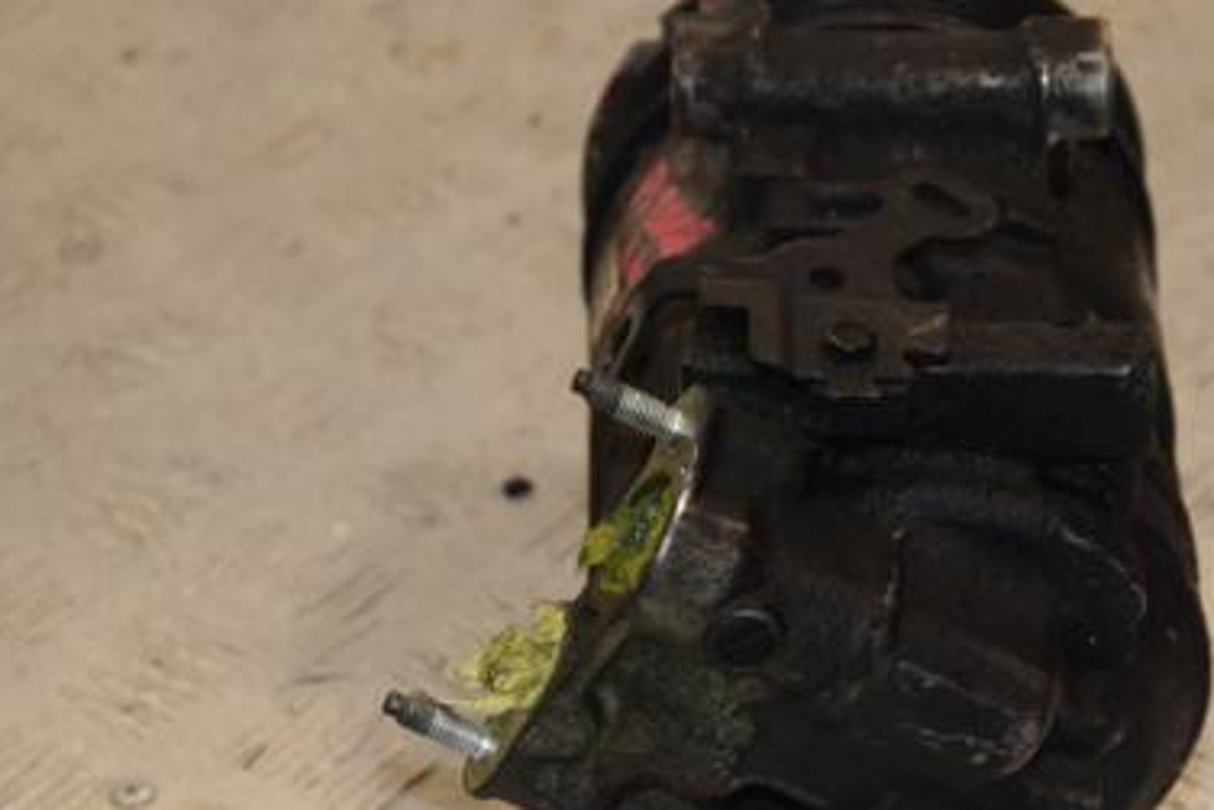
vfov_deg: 8.7
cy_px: 568
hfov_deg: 13.0
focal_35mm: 158
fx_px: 5330
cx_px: 772
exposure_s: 1/200
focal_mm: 66
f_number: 6.3
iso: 800
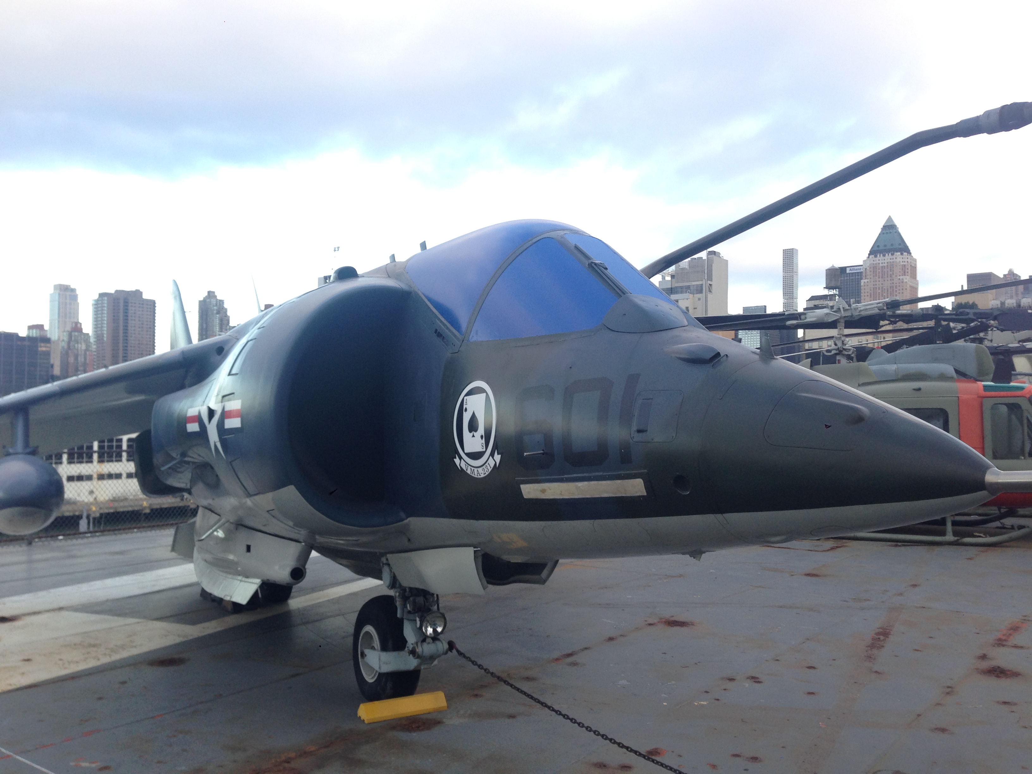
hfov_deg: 55.4
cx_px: 516
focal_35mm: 33
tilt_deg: +1.4
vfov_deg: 42.9
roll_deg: +0.2
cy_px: 387
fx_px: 984
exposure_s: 1/127
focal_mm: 4.12
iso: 50
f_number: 2.4
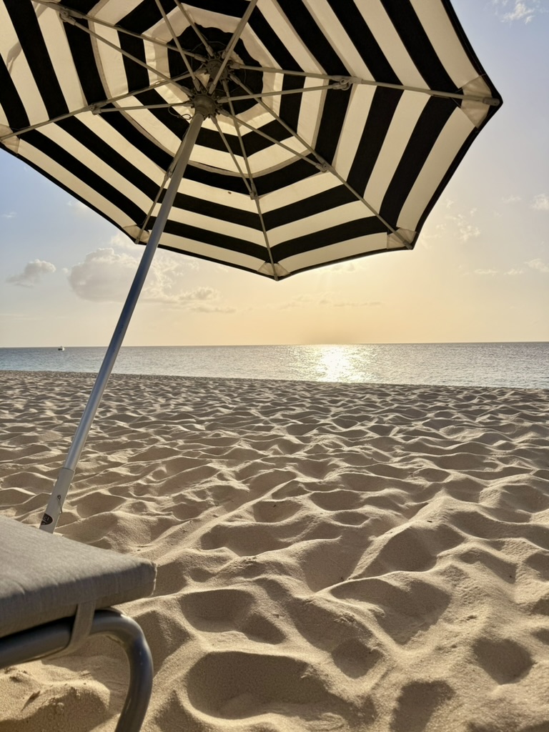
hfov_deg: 56.8
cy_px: 366
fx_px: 508
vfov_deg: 71.6
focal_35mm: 24
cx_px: 274
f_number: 1.78
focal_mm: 6.76
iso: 64
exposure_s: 1/14286
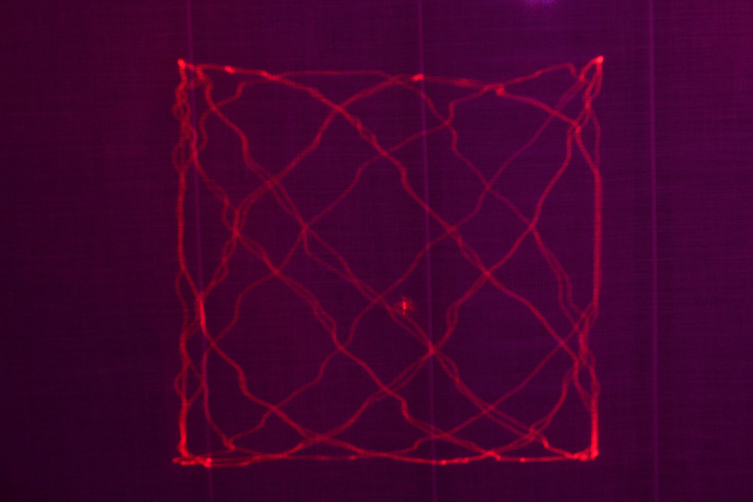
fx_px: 1098
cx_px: 376
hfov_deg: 37.9
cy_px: 251
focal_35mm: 52
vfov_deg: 25.8
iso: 800
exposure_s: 12.2
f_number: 8
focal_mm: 35
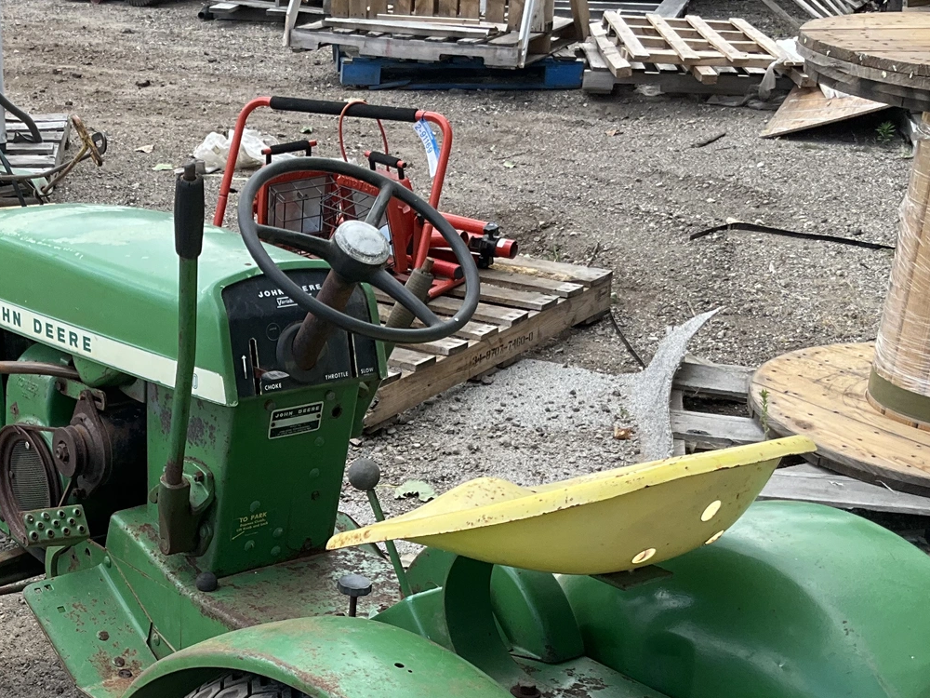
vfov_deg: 24.9
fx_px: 1558
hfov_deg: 32.6
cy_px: 542
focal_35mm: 58
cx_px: 226
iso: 25
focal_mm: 3
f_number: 1.8
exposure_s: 1/465
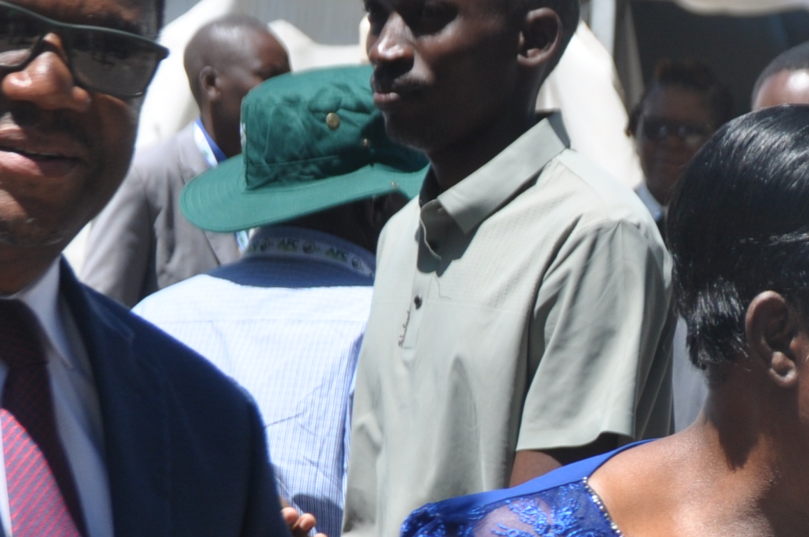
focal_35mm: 233
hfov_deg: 8.8
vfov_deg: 5.8
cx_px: 925
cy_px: 702
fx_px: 5230
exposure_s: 1/800
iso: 200
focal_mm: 42
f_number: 4.8
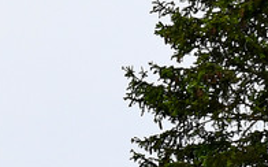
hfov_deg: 3.6
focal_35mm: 568
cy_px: 478
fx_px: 4144
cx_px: -509
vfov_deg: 2.3
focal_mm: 56
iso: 400
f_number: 6.3
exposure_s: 1/640
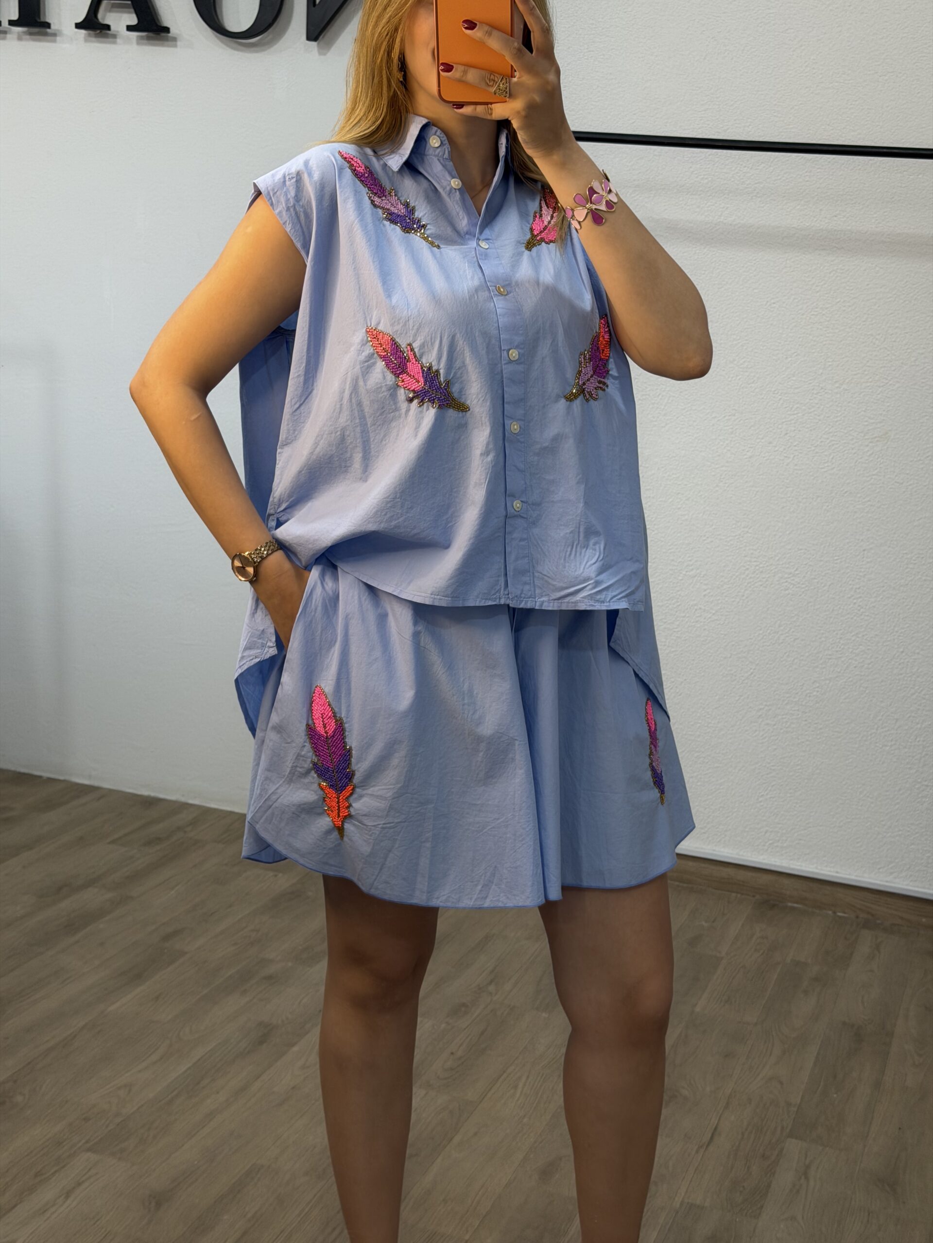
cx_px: 466
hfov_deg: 30.3
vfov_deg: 39.7
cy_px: 622
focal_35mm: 48
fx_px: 1725
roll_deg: -3.7
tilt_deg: -30.0
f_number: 1.78
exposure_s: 1/96
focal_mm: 6.76
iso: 80
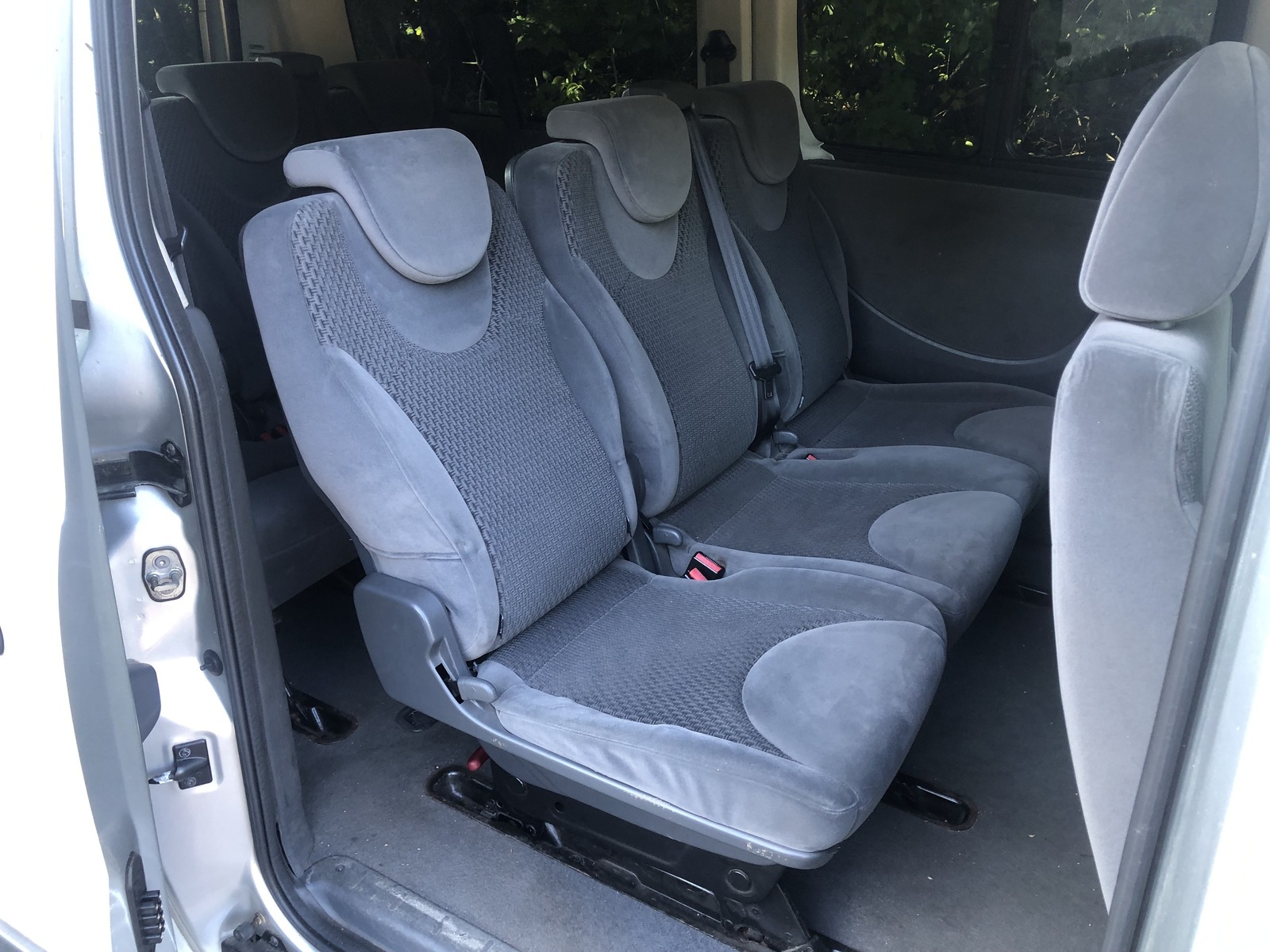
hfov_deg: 63.4
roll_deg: +2.1
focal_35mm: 28
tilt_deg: -23.5
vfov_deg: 49.7
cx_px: 635
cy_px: 476
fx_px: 1027
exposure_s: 1/25
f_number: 1.8
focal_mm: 3.99
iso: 40
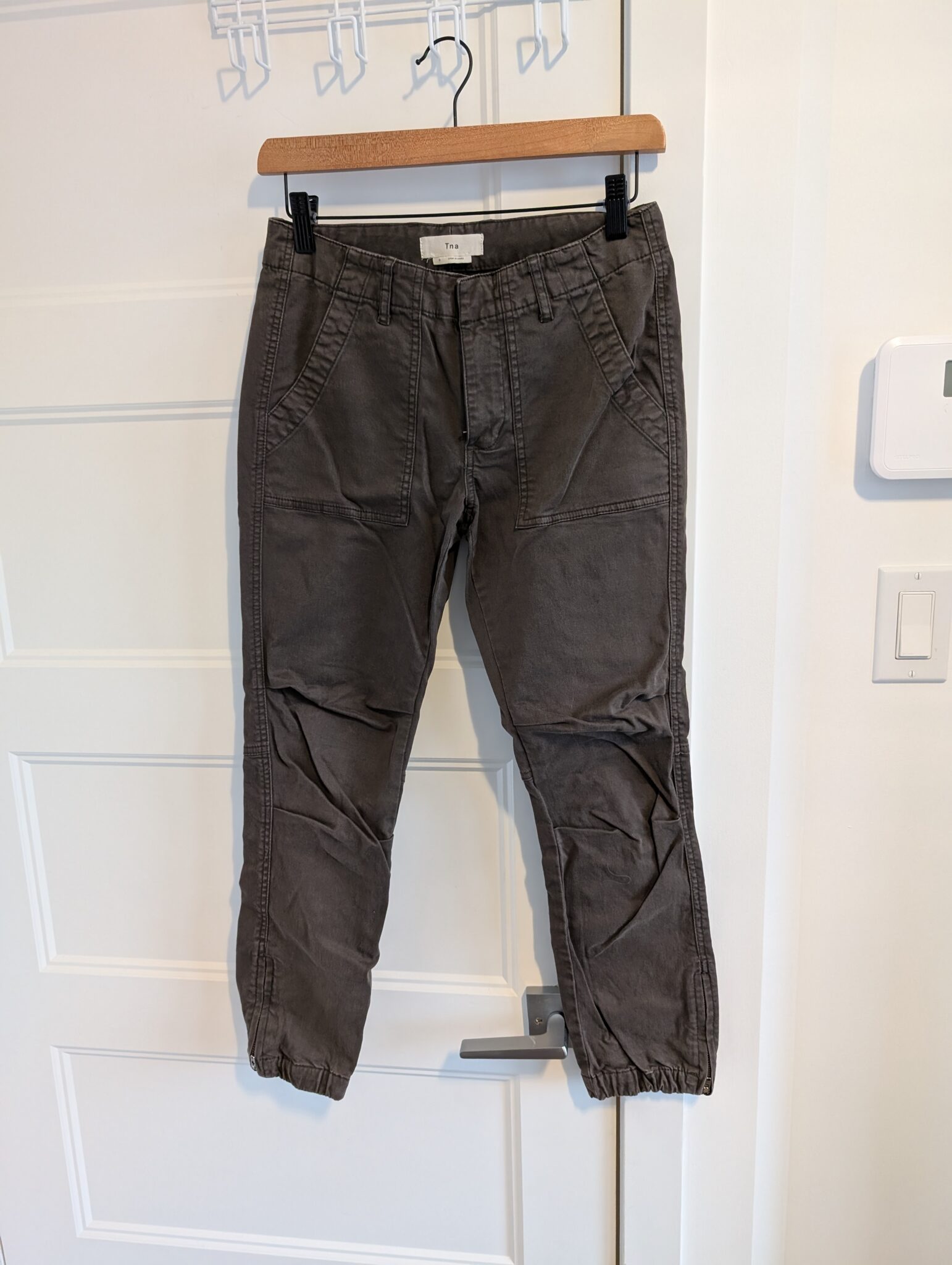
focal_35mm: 24
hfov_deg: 56.9
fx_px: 878
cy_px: 632
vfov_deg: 71.5
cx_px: 476
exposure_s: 1/120
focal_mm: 6.9
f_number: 1.68
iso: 919
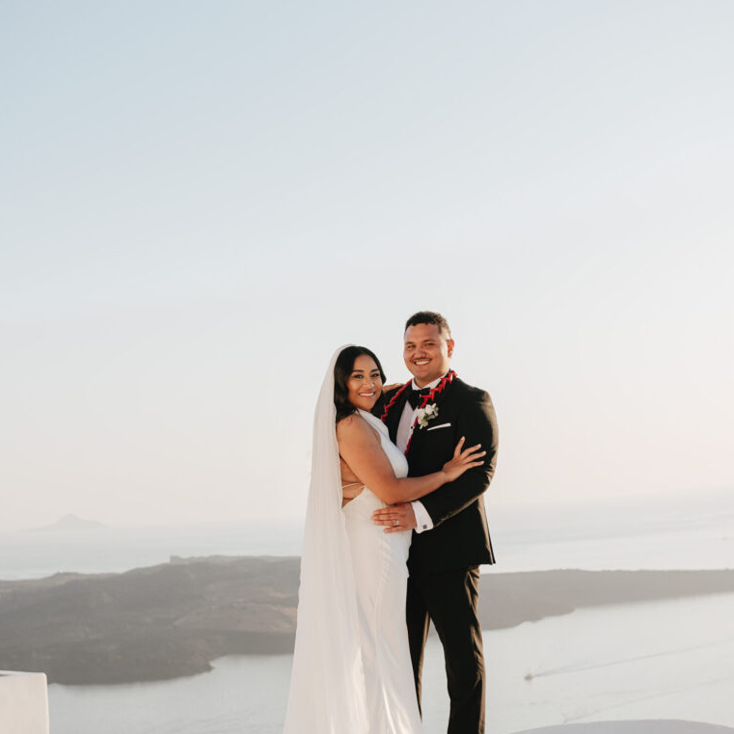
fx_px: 1607
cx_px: 367
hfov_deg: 25.7
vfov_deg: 25.7
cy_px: 383
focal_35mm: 67
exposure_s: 1/500
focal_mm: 52
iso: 100
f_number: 4
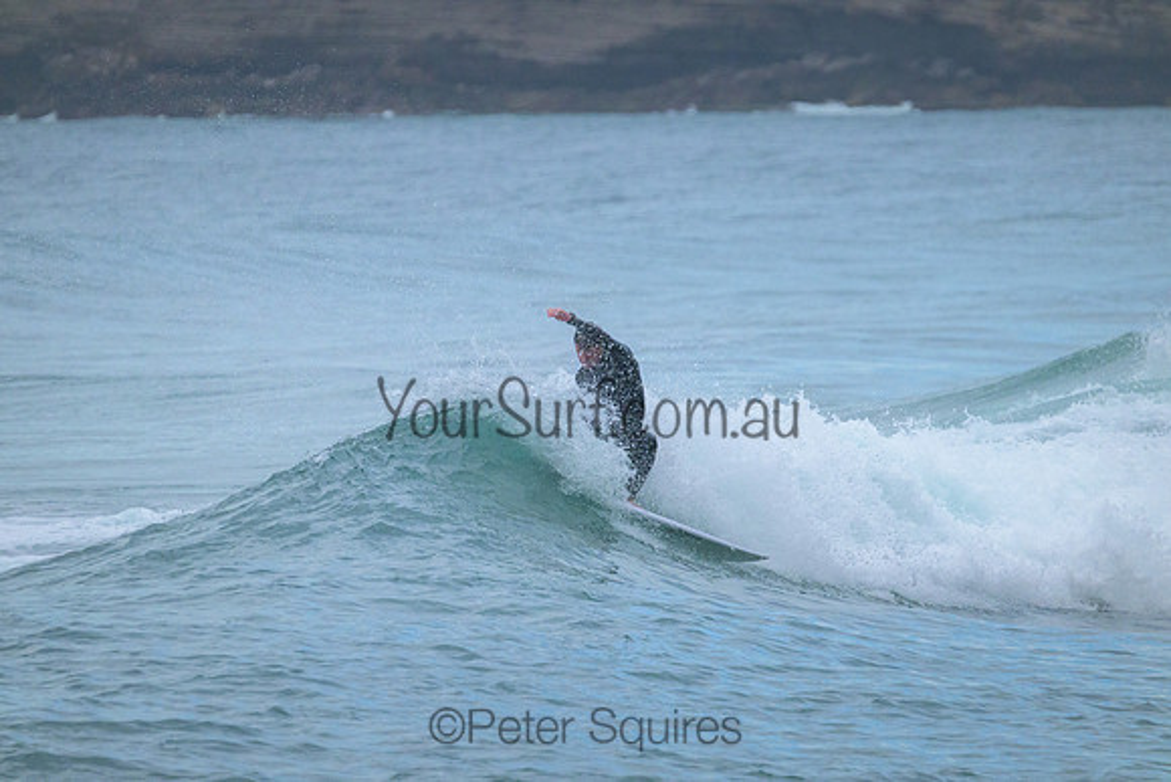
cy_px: 391
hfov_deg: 3.4
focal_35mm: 610
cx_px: 586
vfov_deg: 2.3
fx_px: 19846
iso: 3600
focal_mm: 610
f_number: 11
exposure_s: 1/1250
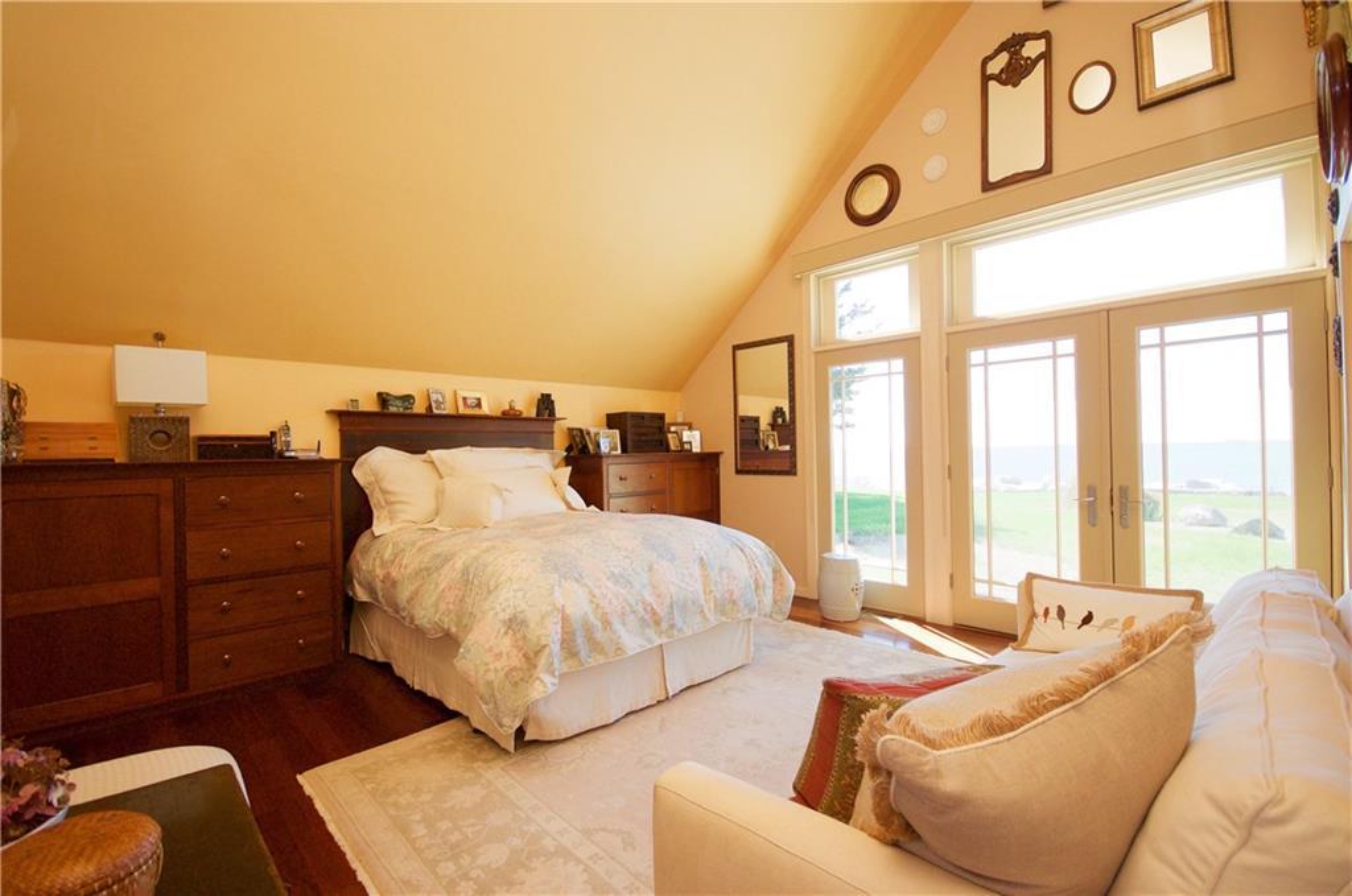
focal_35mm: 15
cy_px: 448
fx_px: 562
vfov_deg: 77.1
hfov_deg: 100.5
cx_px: 676
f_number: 5.6
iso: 400
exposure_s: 1/125
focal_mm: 10
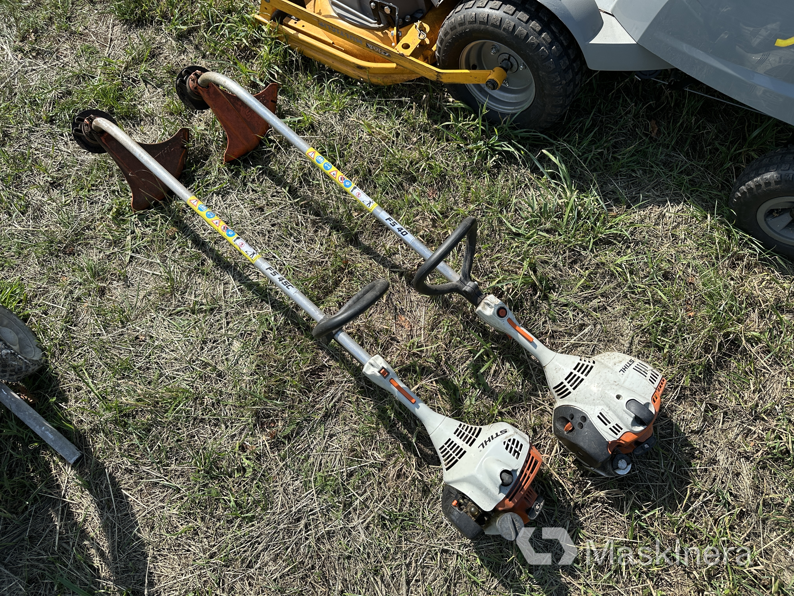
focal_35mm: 24
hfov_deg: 71.6
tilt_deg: -64.5
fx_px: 550
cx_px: 397
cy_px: 298
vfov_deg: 56.8
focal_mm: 6.86
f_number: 1.78
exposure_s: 1/2732
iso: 80
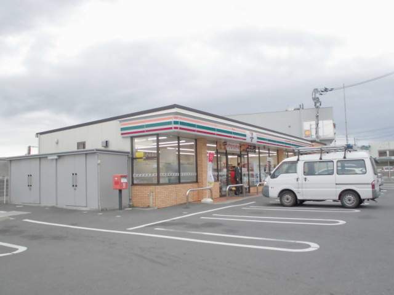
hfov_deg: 61.7
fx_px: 330
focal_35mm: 29
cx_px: 197
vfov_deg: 48.2
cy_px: 148
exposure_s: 1/60
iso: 200
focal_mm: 5.3
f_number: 3.7
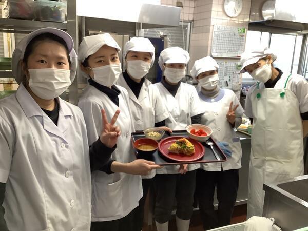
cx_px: 154
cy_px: 116
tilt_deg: -12.3
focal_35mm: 31
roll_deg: -2.1
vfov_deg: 45.4
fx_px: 276
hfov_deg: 58.4
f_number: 2.4
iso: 200
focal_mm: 3.3
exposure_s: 1/60
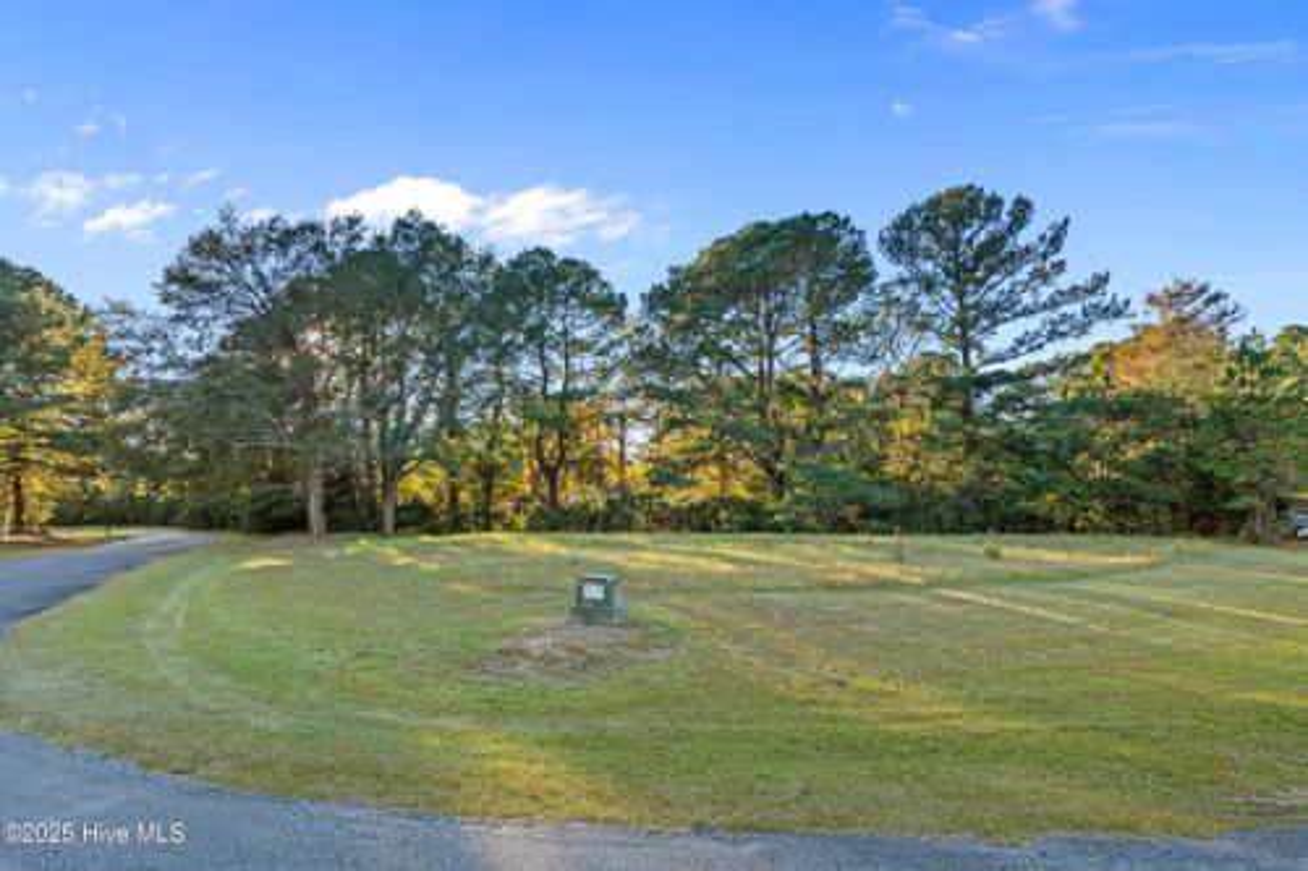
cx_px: 654
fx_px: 617
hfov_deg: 93.3
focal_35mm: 17
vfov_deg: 70.4
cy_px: 436
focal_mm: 17
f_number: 8
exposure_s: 1/80
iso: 400
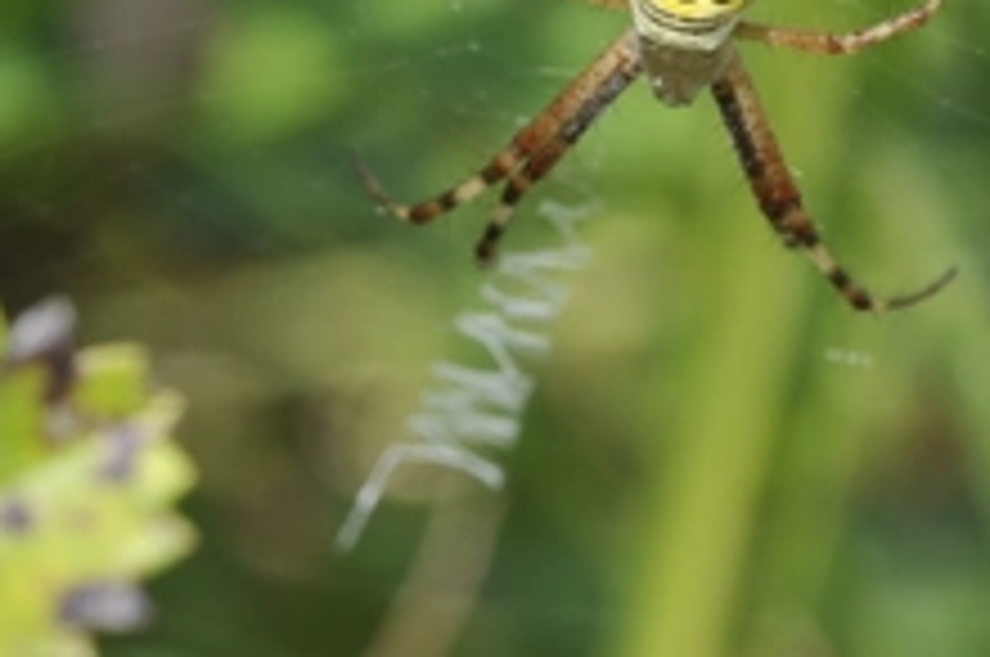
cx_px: 684
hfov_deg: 4.5
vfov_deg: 3.0
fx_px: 12589
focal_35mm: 458
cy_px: 2
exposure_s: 1/250
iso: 250
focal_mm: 105
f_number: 13
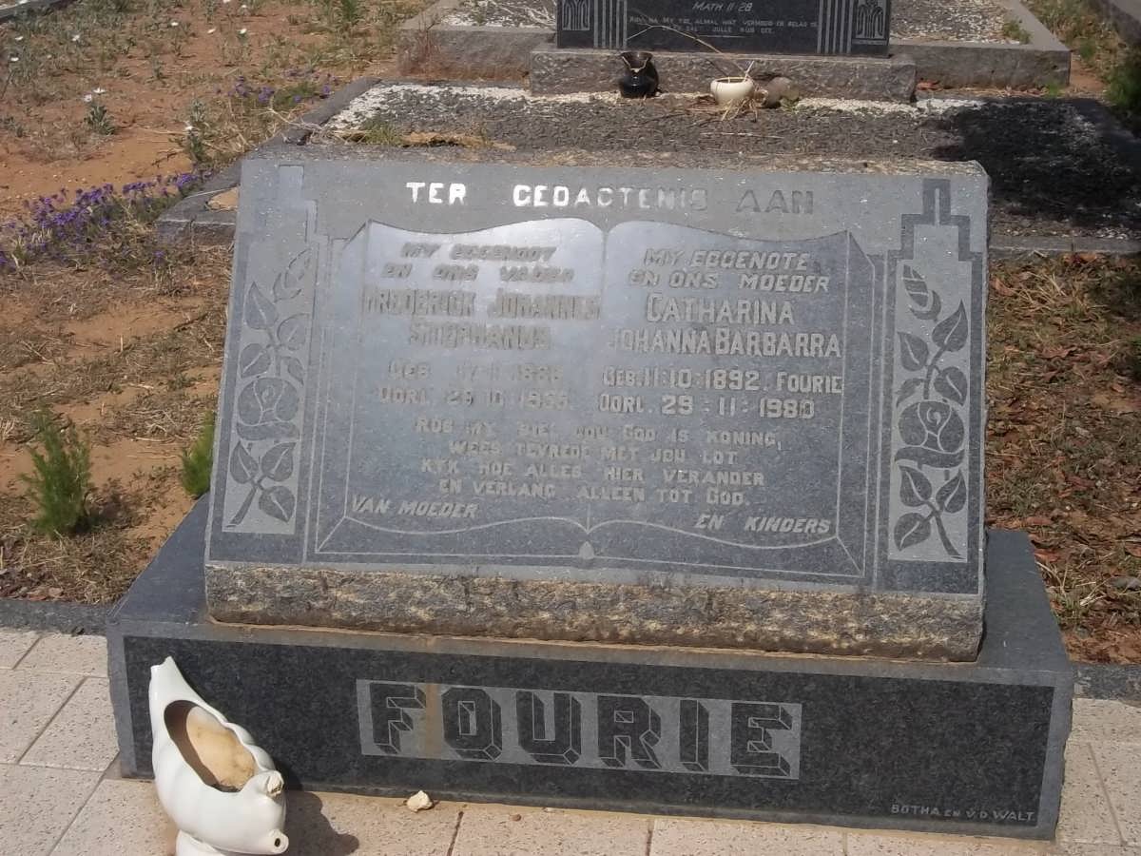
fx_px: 1648
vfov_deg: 29.1
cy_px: 428
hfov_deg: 38.2
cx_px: 570
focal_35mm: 50
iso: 80
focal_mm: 8.8
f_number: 7
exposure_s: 1/500
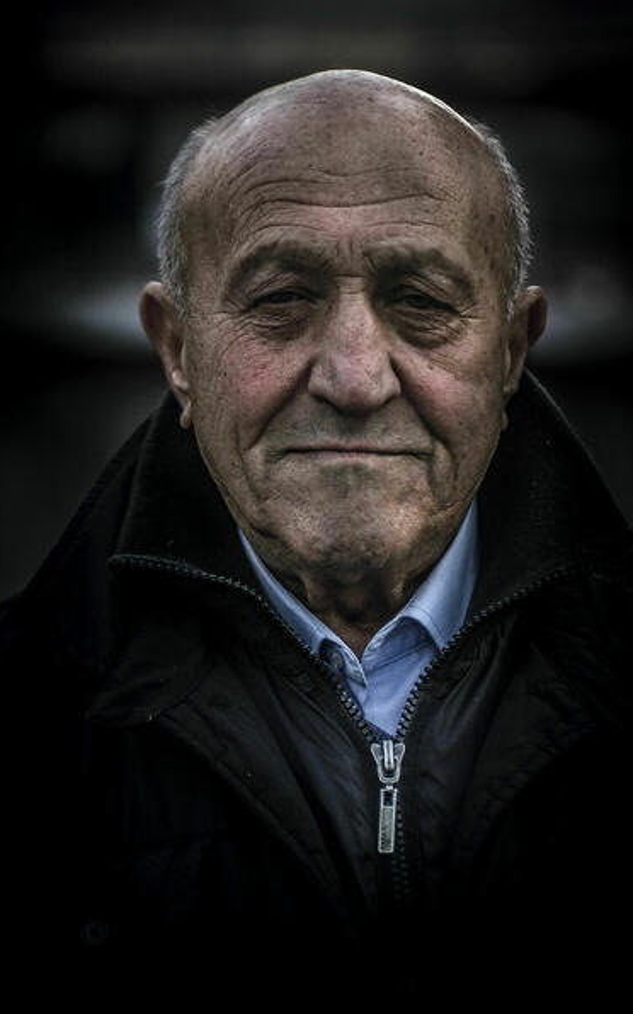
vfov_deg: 17.0
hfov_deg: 10.6
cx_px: 322
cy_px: 509
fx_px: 3398
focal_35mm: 123
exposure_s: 1/160
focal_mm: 80
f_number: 2.8
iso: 640
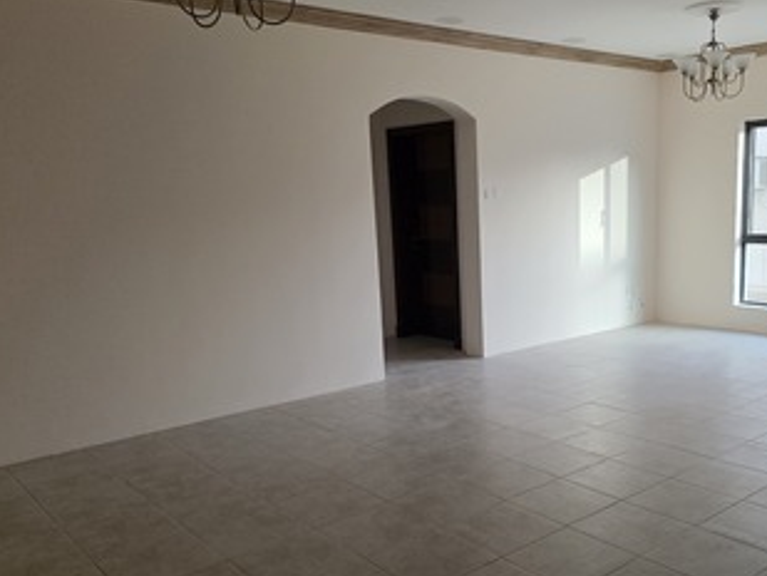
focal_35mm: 34
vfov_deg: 41.7
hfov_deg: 53.1
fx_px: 754
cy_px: 326
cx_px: 498
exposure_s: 1/120
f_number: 1.7
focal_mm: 6.3
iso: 320
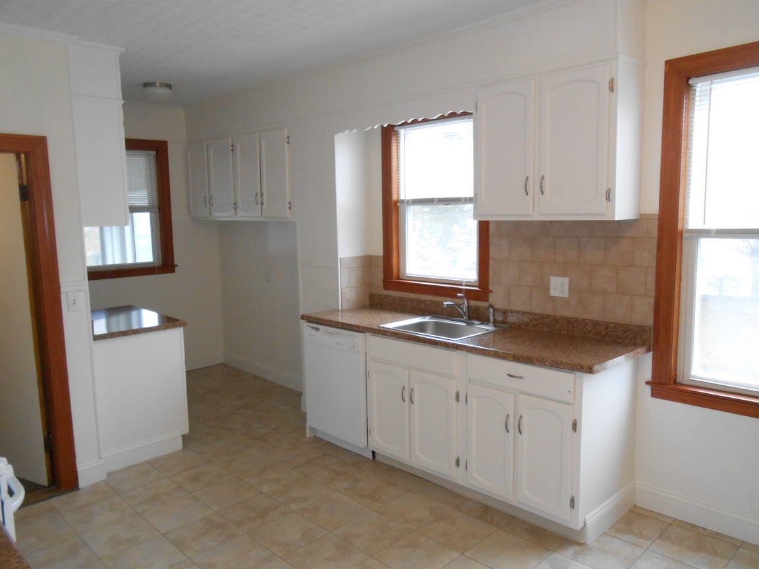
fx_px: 570
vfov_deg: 53.1
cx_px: 380
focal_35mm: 26
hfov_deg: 67.3
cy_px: 284
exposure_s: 1/30
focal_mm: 4.6
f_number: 3.5
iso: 400
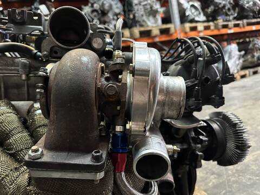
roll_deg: +11.2
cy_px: 98
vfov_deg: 56.8
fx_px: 180
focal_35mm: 24
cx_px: 130
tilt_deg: -8.3
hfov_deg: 71.6
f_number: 1.78
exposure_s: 1/40
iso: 1000
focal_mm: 6.86
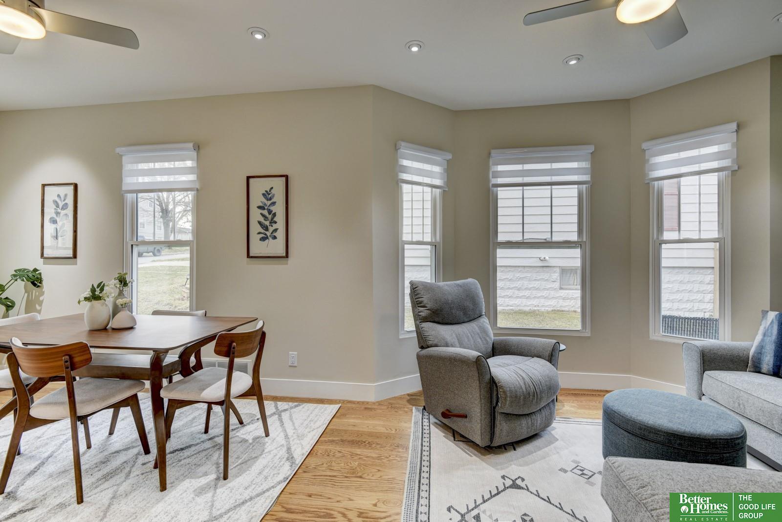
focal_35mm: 24
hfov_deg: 73.7
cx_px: 391
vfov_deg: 53.2
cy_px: 261
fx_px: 521
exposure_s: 1/30
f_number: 8
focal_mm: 24
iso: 400
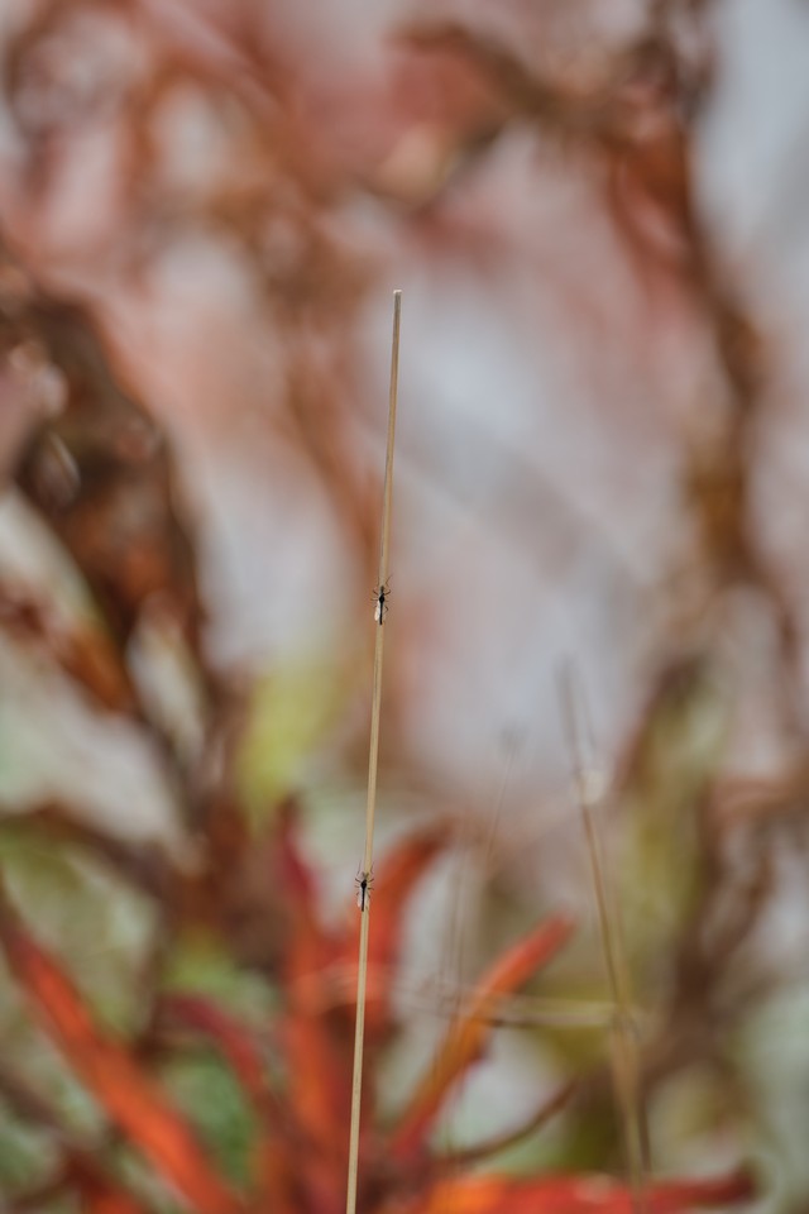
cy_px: 607
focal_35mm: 600
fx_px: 20223
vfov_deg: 3.4
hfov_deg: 2.3
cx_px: 404
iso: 200
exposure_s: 1/600
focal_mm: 400
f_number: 4.5
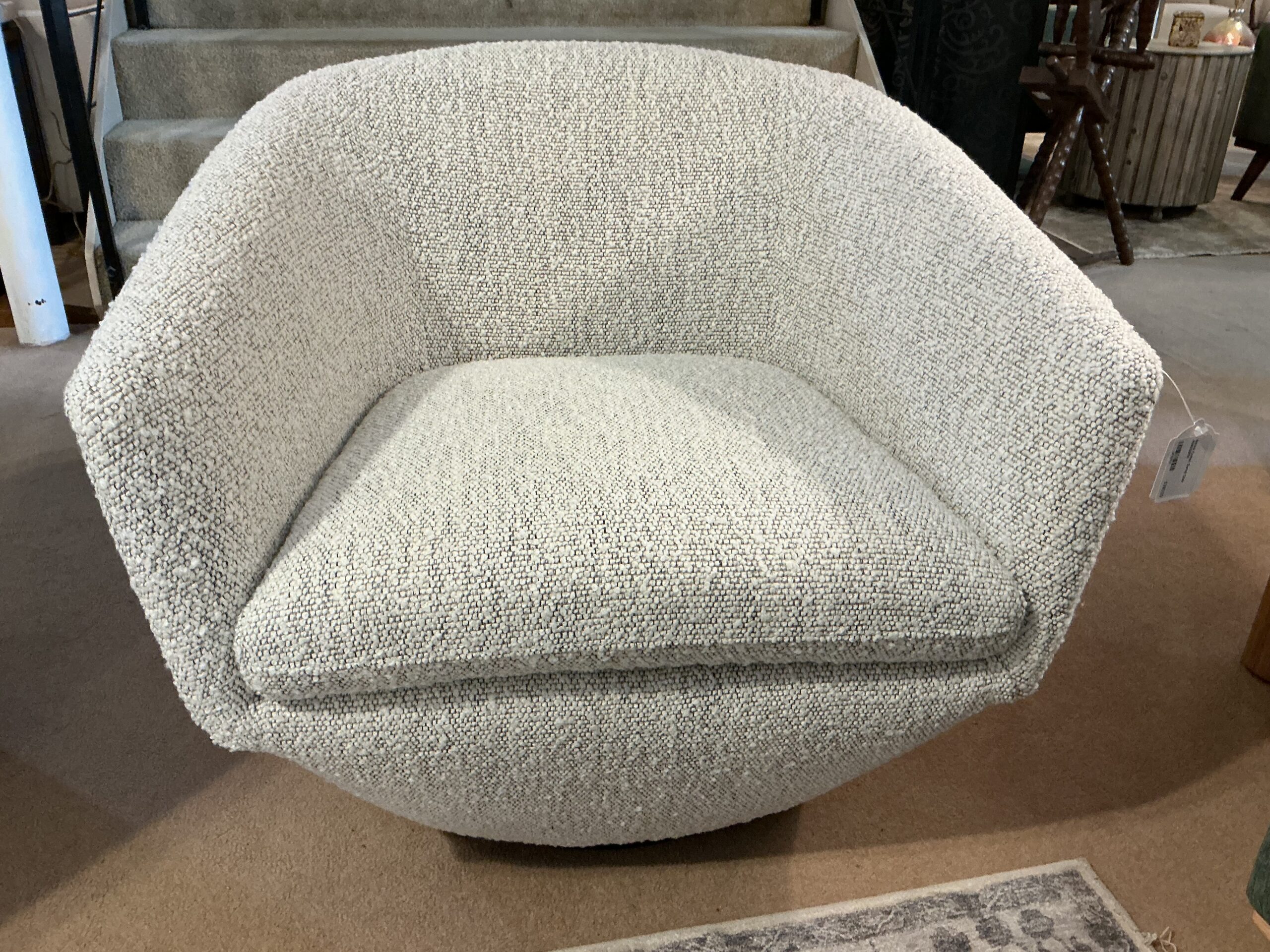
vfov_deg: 48.2
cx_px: 635
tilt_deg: -28.3
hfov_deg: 61.7
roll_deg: -0.8
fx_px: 1064
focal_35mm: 29
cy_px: 476
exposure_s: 1/60
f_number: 1.8
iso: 200
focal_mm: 3
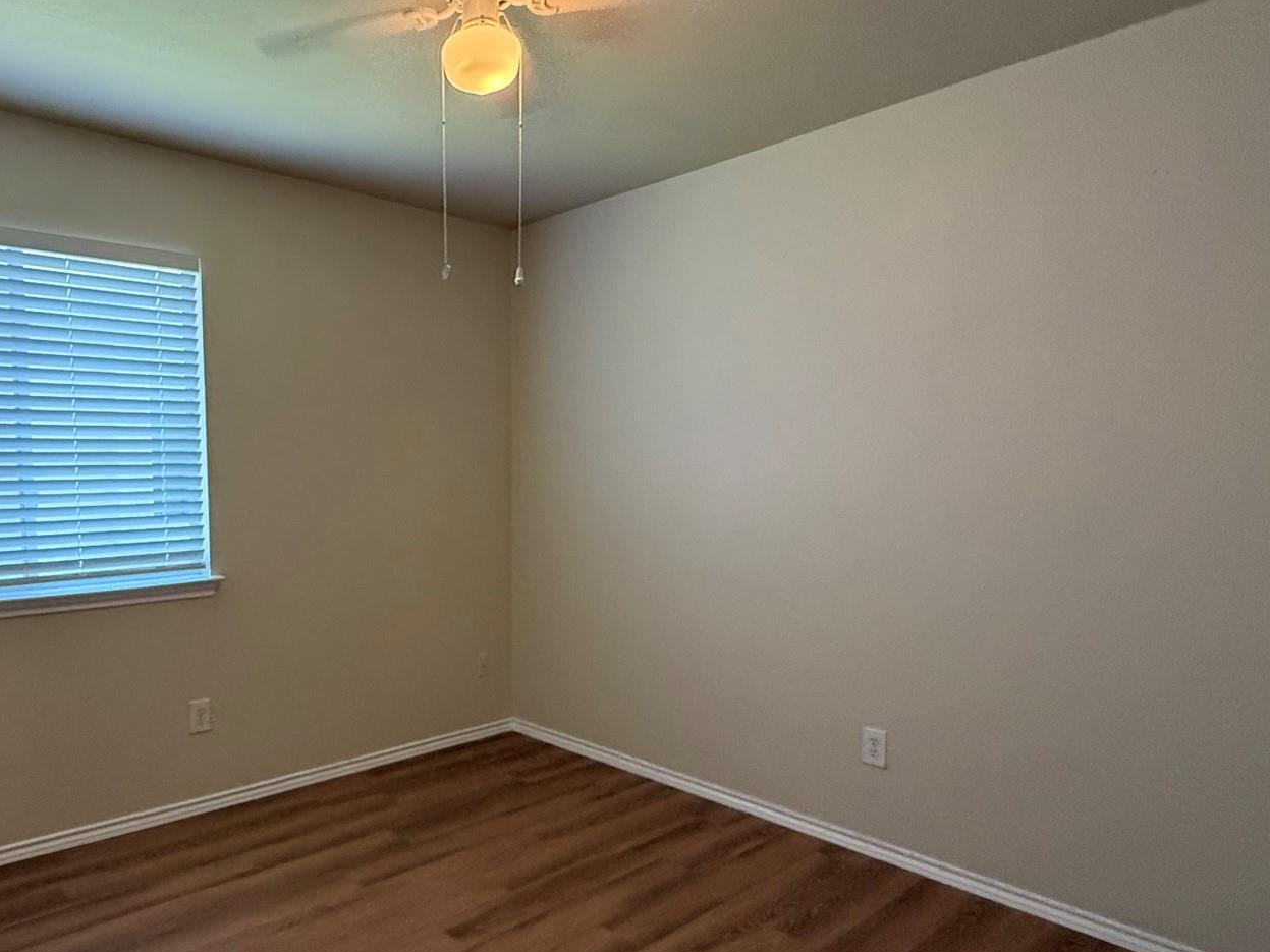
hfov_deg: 72.3
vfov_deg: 58.7
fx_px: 844
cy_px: 535
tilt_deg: -3.5
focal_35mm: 23
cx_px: 455
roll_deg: +0.1
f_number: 2.2
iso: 500
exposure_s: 1/120
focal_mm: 2.22
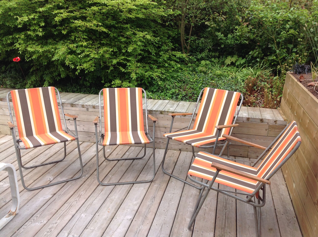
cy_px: 118
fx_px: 321
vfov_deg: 40.6
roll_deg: -1.4
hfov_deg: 52.7
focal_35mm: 35
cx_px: 159
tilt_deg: -17.6
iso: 50
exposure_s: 1/672
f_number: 2.4
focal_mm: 4.28
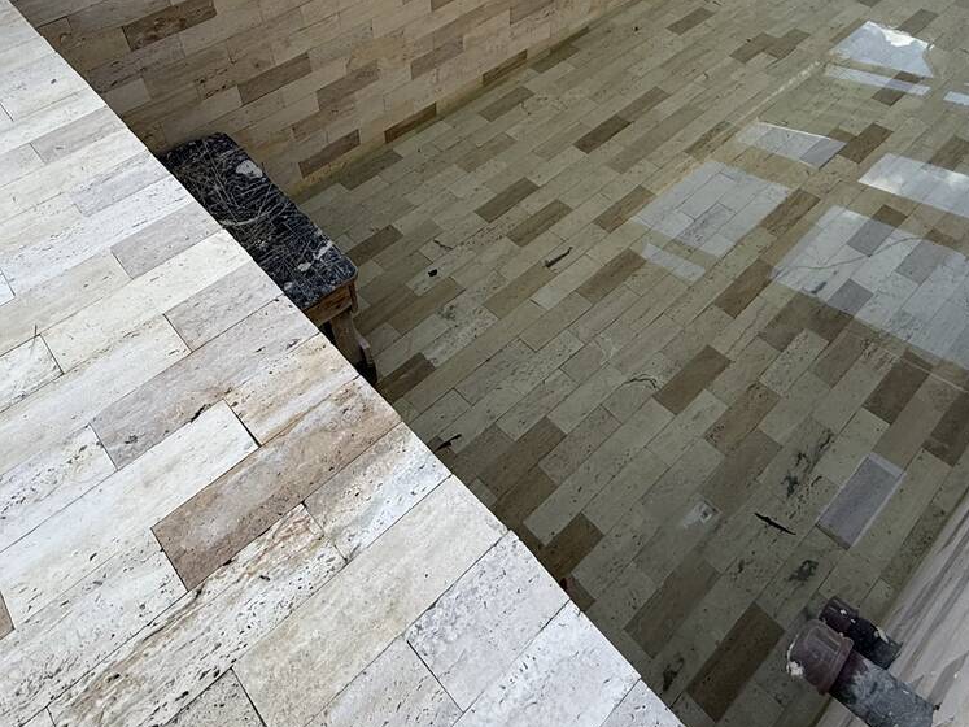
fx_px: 756
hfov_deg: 65.2
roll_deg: +4.0
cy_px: 199
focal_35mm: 27
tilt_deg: -43.6
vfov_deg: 49.7
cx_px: 435
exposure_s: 1/424
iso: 50
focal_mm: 2.22
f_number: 2.2
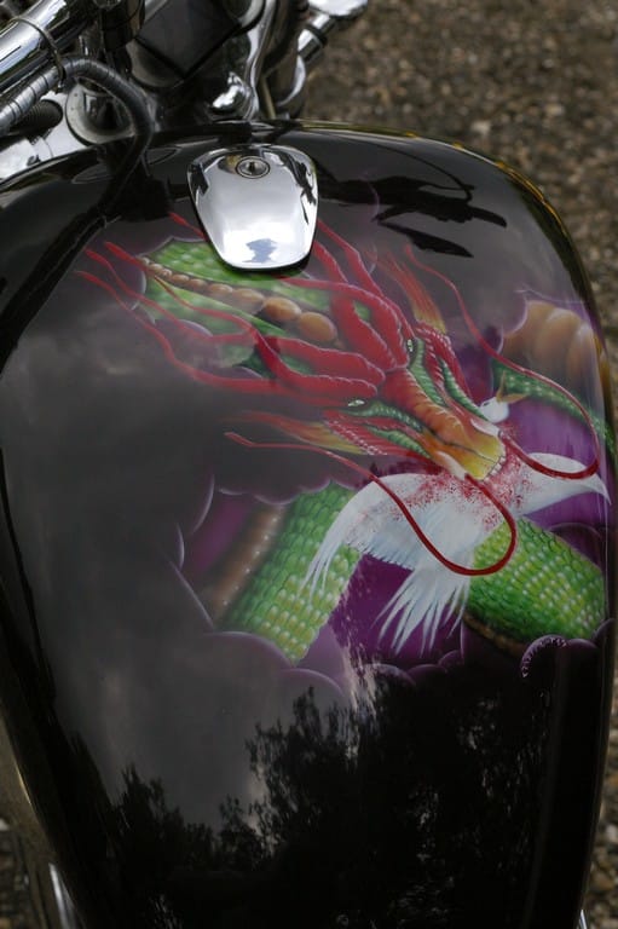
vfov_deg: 25.5
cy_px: 464
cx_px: 309
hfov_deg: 17.1
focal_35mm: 80
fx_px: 2050
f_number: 10
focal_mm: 53
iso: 800
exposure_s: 1/1000
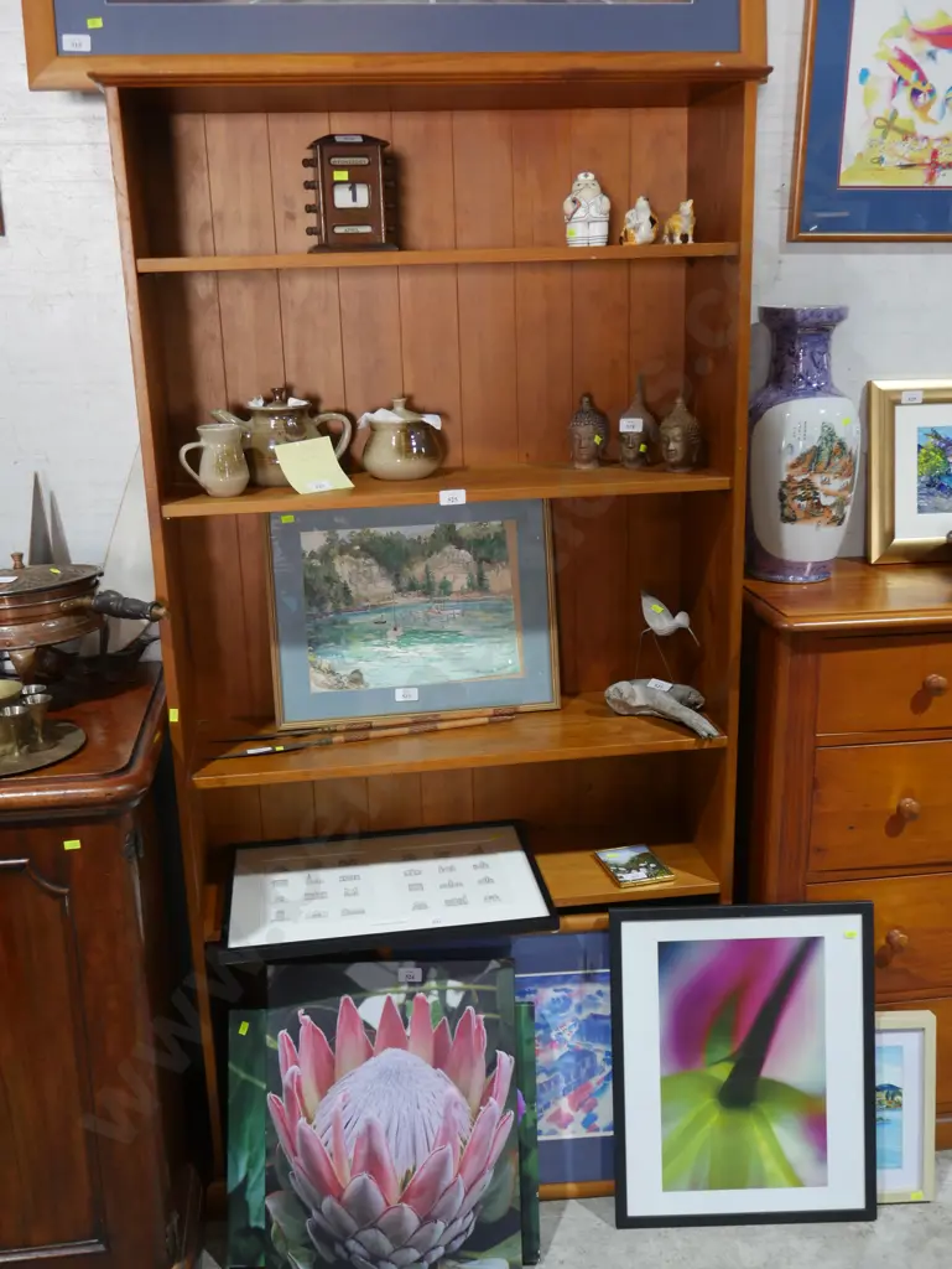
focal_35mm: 34
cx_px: 476
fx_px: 1246
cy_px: 634
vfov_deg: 53.9
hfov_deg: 41.8
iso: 400
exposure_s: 1/60
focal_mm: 17
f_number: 4
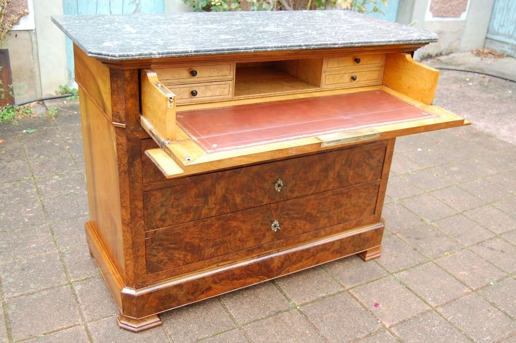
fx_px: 516
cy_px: 172
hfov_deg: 53.2
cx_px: 258
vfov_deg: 36.8
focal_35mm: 36
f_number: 4.5
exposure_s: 1/80
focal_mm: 24
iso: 400
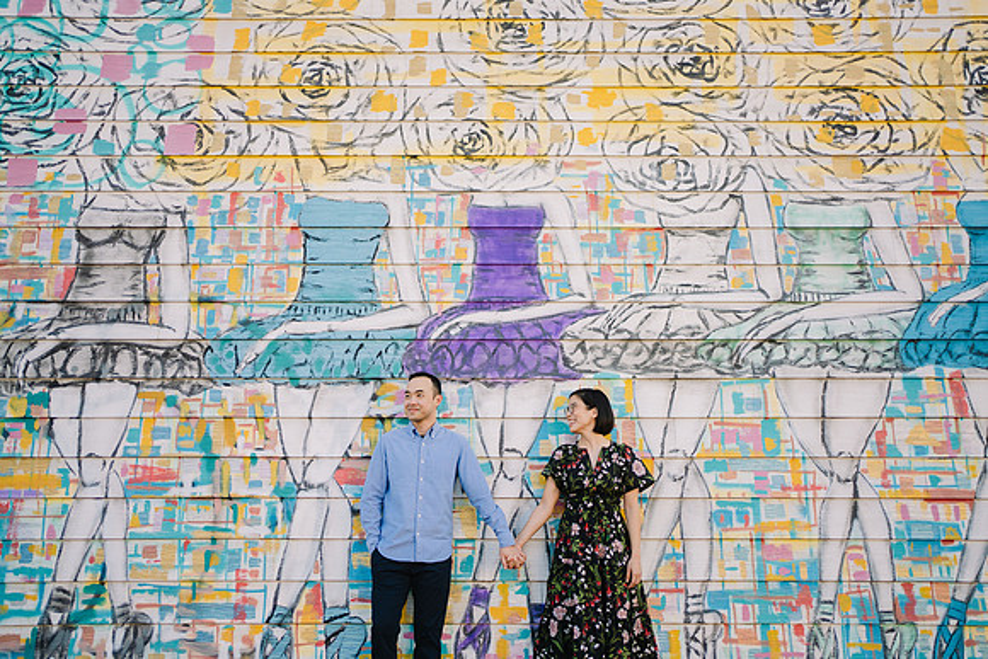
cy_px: 330
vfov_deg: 37.5
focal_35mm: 35
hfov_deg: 53.9
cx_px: 494
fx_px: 972
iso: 200
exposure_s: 1/1250
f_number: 1.8
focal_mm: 35
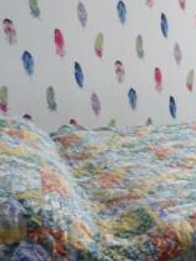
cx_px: 333
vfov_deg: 30.2
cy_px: 158
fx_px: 483
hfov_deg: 18.8
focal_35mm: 64
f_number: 3
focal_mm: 4
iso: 160
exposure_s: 1/30
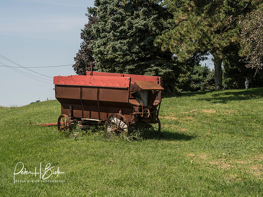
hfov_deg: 24.4
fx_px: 608
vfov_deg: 18.4
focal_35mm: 80
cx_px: 132
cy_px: 98
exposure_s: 1/160
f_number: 11
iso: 250
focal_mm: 40
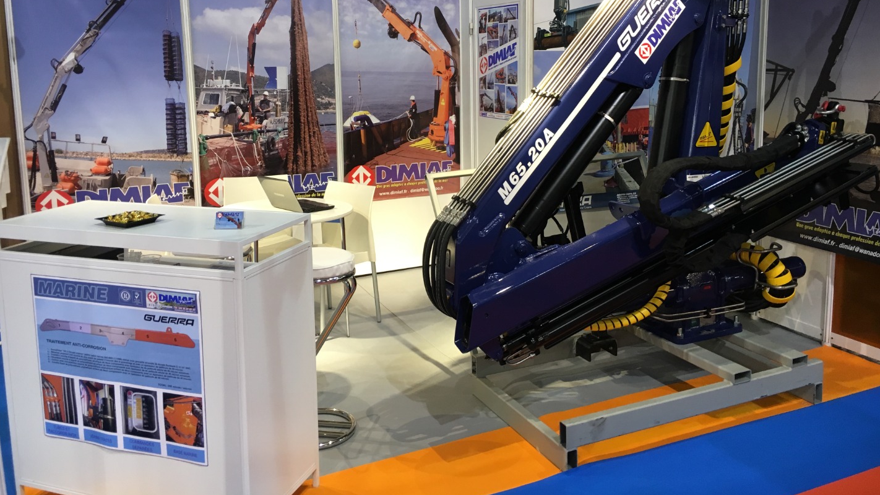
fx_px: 747
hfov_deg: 61.0
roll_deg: +0.2
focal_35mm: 32
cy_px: 168
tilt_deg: -8.1
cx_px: 445
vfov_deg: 36.3
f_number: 2.2
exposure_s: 1/33
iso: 100
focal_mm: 4.15
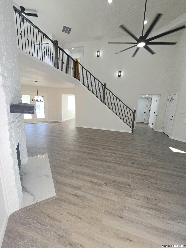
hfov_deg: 89.9
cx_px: 93
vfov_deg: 106.2
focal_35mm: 13
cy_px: 124
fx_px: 93
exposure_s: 1/120
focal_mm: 2.2
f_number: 2.2
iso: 80
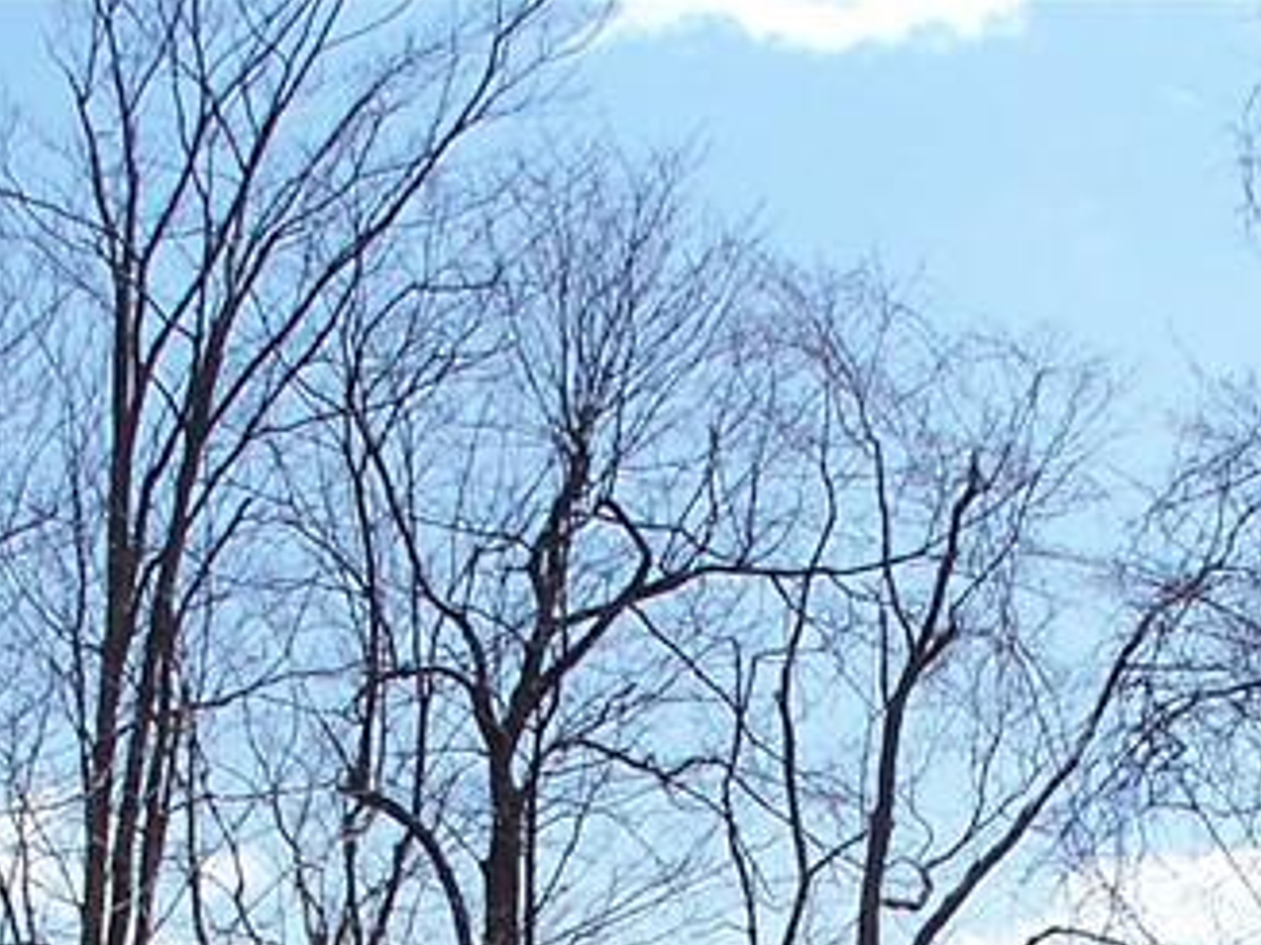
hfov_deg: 16.5
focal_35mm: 119
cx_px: 956
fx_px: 4333
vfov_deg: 11.8
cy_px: 1473
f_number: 4
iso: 80
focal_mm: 6.3
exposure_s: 1/750
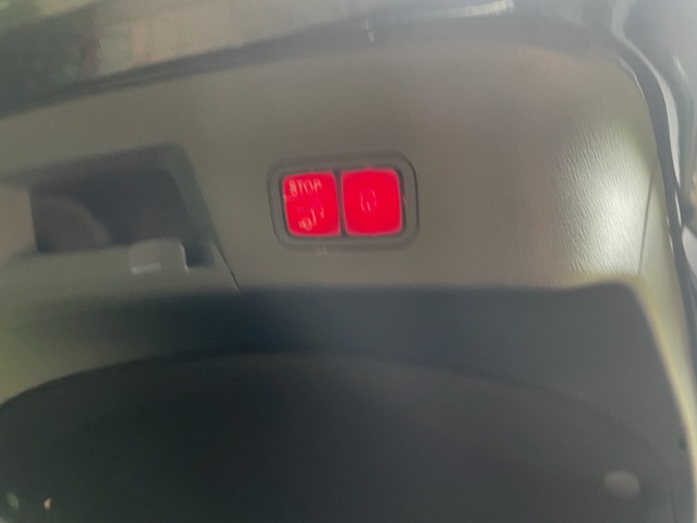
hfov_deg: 67.3
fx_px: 524
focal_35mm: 26
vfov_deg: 53.1
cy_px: 262
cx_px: 348
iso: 250
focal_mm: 4.2
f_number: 1.6
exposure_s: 1/60
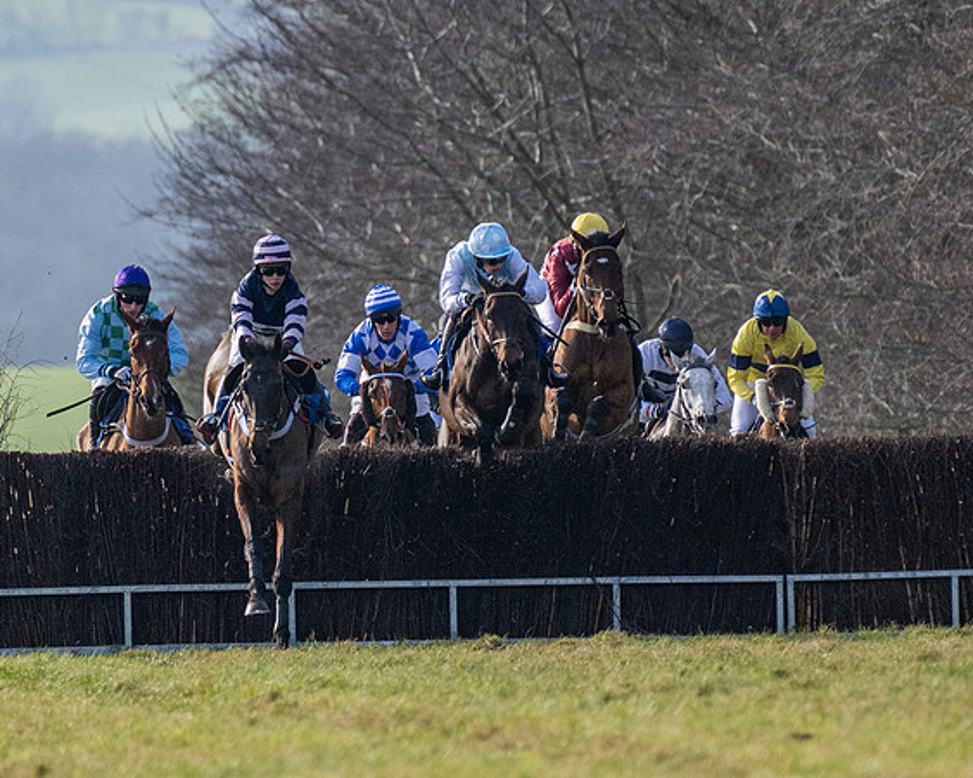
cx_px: 490
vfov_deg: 1.7
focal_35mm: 899
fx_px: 25892
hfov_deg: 2.2
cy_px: 506
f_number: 4
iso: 400
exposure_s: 1/3200
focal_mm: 280
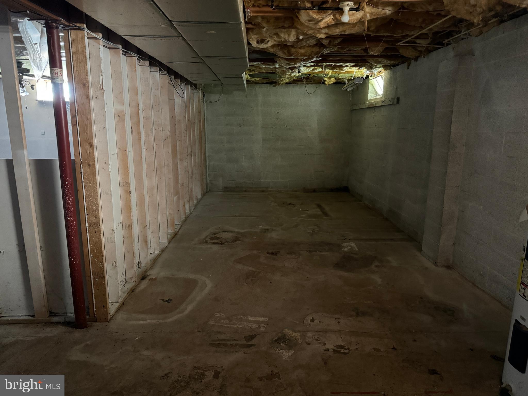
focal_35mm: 24
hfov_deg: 71.6
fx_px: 366
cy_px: 198
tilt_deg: -11.7
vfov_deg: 56.8
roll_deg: -0.4
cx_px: 264
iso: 1250
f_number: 1.78
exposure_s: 1/30
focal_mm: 6.86
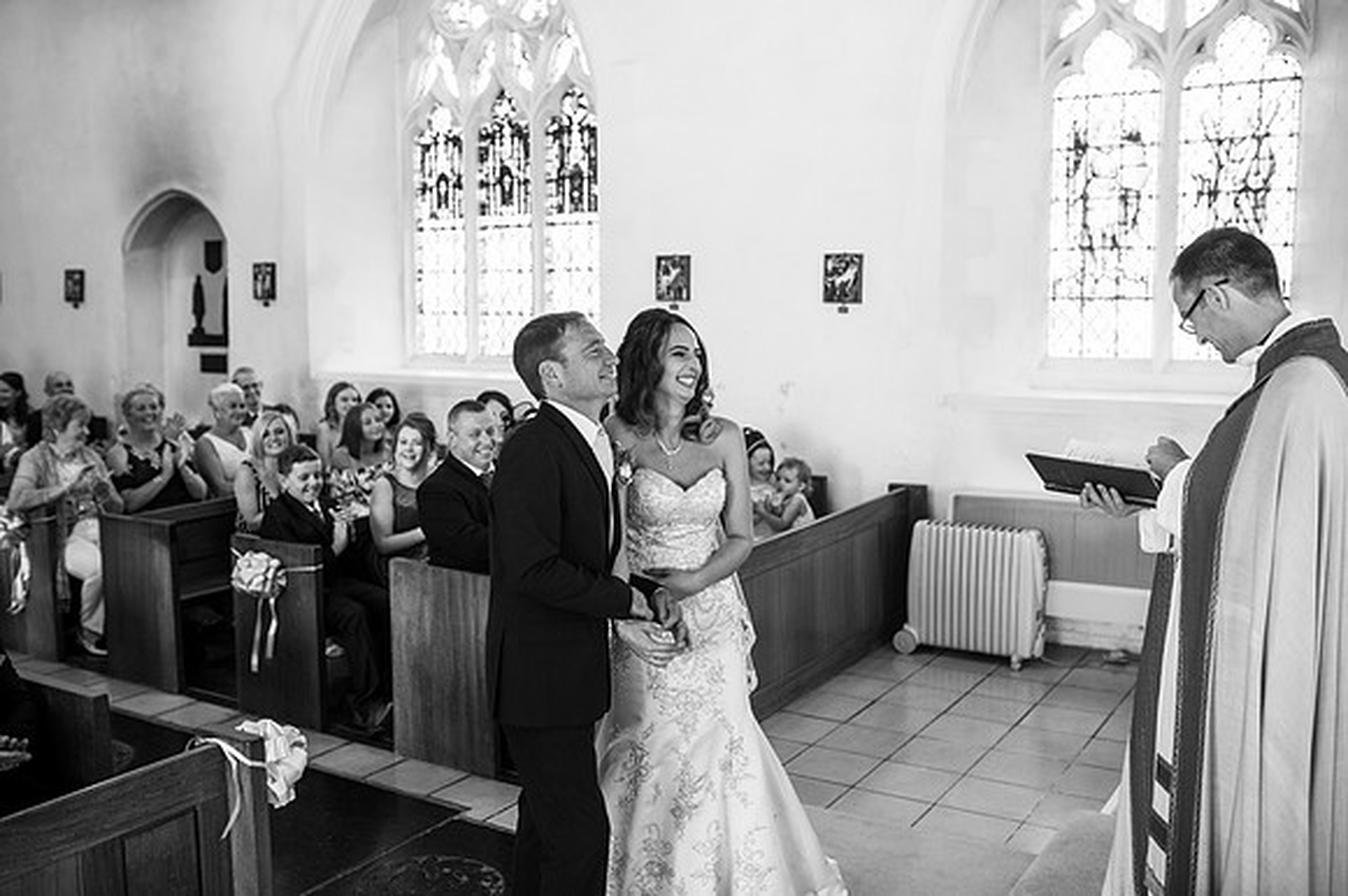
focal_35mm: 35
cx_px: 674
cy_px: 448
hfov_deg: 54.5
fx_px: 1310
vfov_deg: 37.8
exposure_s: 1/100
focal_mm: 35
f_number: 2.5
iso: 640
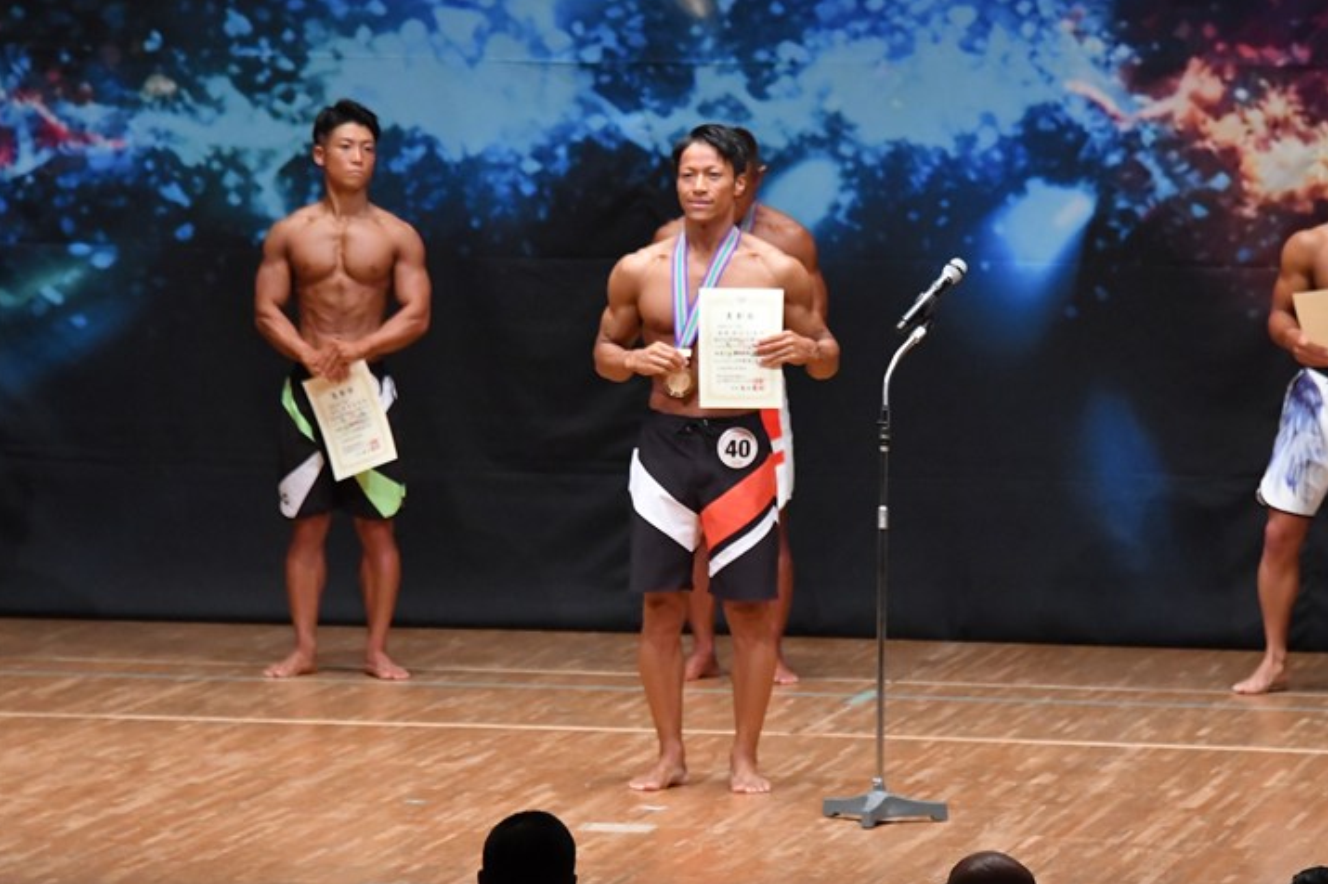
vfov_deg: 5.6
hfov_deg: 8.4
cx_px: 710
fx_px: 8996
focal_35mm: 244
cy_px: 448
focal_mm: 150
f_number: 5.6
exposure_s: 1/400
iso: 6400
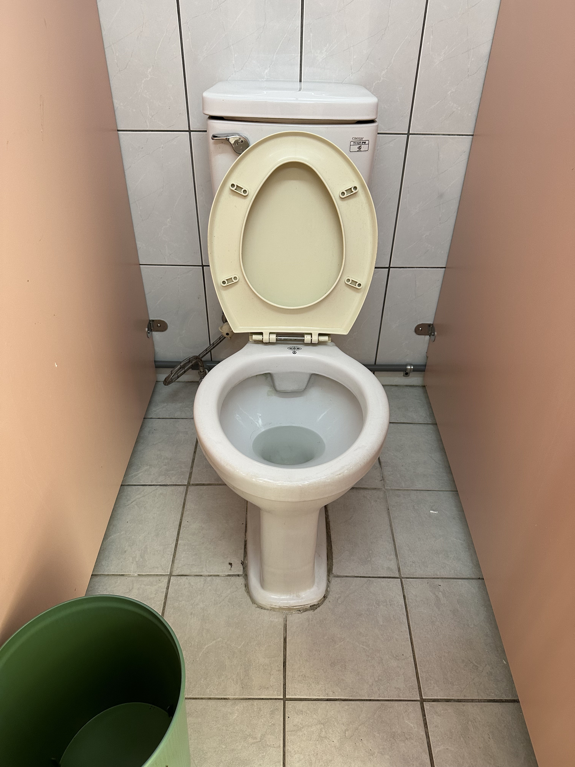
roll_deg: -0.5
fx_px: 532
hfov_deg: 56.8
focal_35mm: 24
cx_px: 288
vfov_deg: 71.6
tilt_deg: -38.2
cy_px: 384
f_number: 1.78
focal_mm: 6.86
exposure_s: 1/120
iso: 200
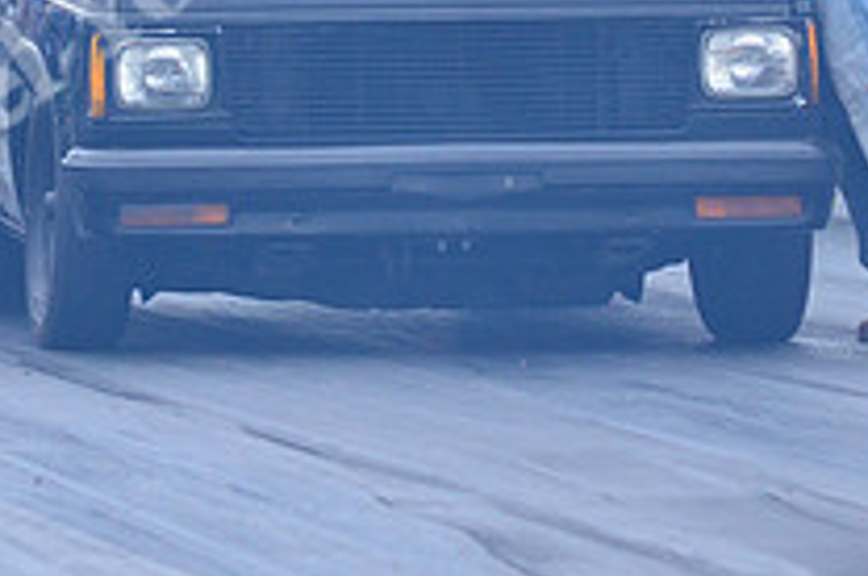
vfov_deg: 2.6
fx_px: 12600
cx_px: 434
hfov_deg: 3.9
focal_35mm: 523
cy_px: -175
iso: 1000
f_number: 4.8
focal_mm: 125
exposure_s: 1/320
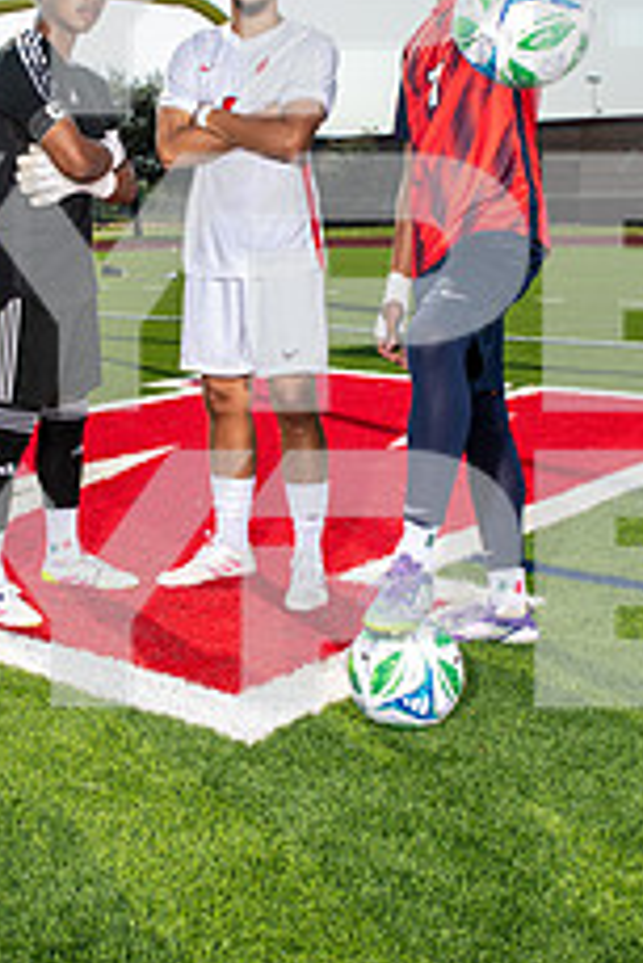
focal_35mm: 51
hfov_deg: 26.3
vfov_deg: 38.2
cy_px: 286
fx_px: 1364
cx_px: 202
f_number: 6.3
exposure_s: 1/400
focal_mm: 26
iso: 100
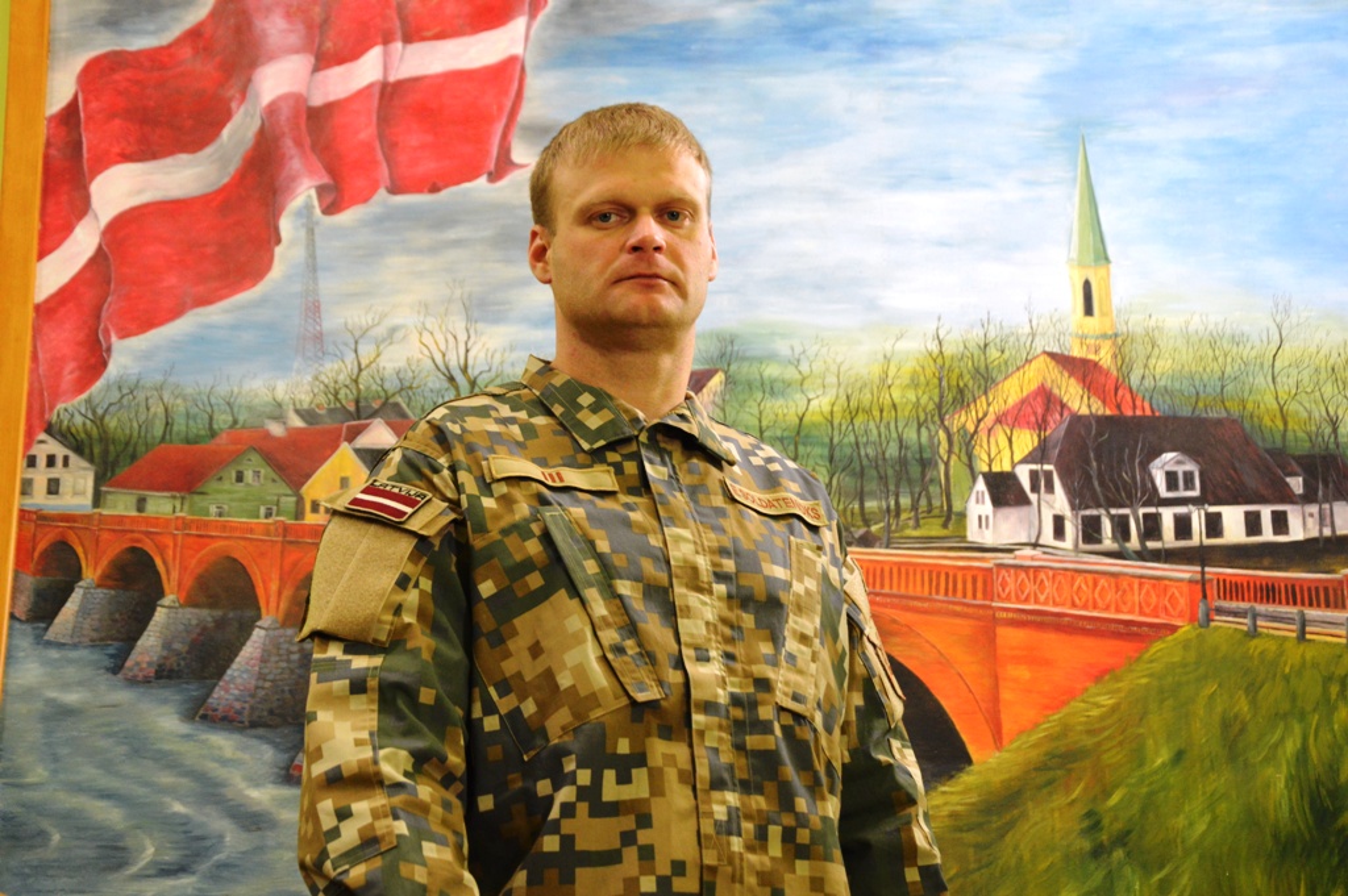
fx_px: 2694
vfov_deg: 18.9
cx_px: 674
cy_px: 448
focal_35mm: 72
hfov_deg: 28.1
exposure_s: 1/50
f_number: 4.8
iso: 1600
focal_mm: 48
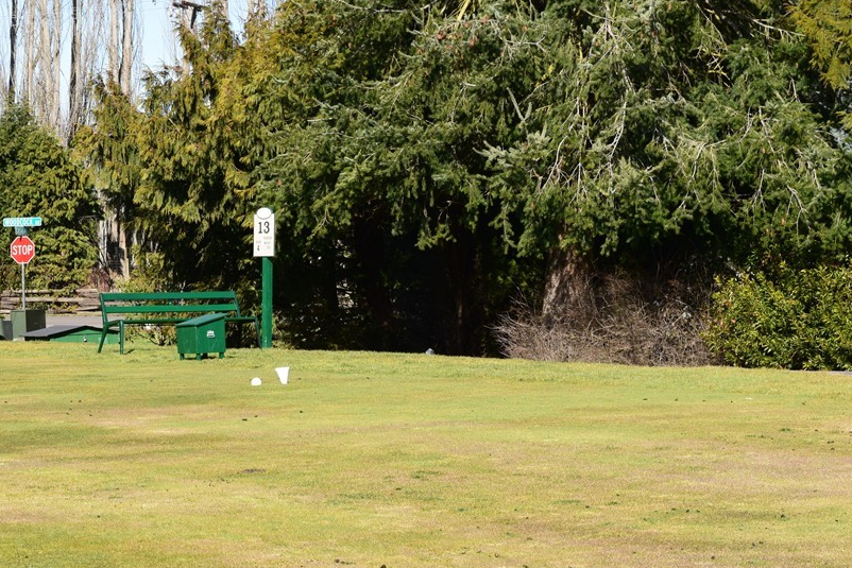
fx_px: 2643
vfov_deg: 12.3
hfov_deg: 18.3
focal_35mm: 112
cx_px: 318
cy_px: 287
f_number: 11
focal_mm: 55
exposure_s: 1/400
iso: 400
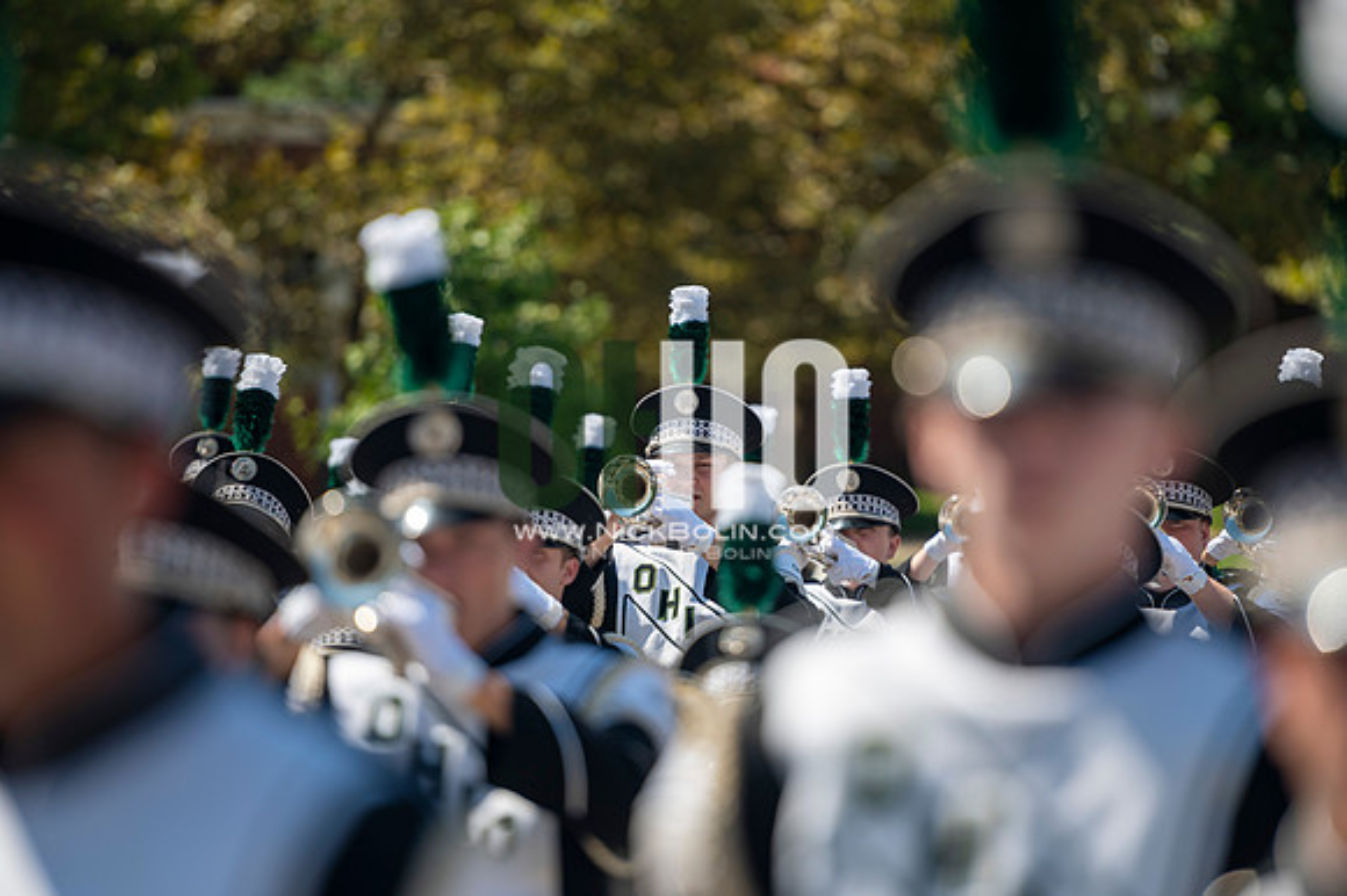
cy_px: 448
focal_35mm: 200
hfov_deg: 10.3
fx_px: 7479
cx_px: 674
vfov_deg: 6.9
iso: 100
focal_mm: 200
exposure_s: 1/1600
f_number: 2.8
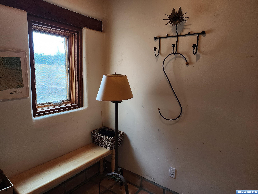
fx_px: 171
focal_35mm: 23
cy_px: 97
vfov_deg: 58.9
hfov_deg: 73.9
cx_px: 129
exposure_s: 1/120
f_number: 1.8
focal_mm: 6.4
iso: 160
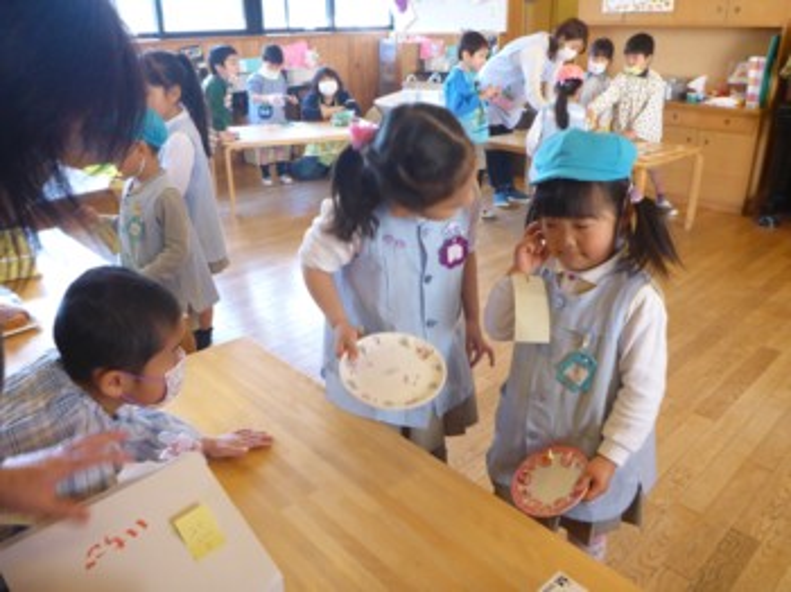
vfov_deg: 49.7
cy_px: 296
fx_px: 639
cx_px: 396
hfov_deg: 63.5
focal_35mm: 28
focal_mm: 4.9
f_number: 3.3
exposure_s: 1/60
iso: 400
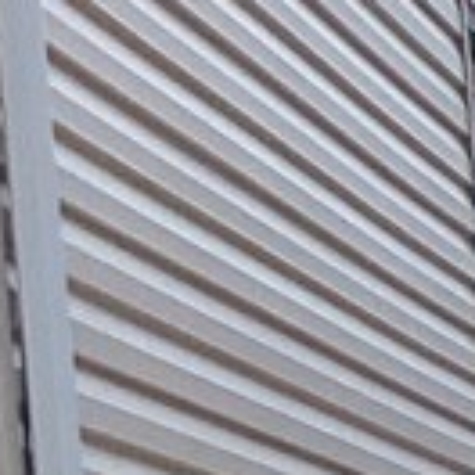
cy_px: 1249
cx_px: 1029
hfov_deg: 7.8
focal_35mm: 213
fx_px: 3307
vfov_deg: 7.5
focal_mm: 3.3
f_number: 2.4
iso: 25
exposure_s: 1/886
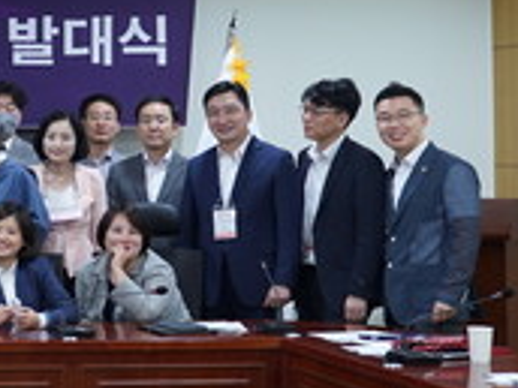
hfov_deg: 15.2
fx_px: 1706
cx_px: -382
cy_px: 102
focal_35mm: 114
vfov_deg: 13.0
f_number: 4
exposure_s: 1/160
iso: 1600
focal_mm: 34
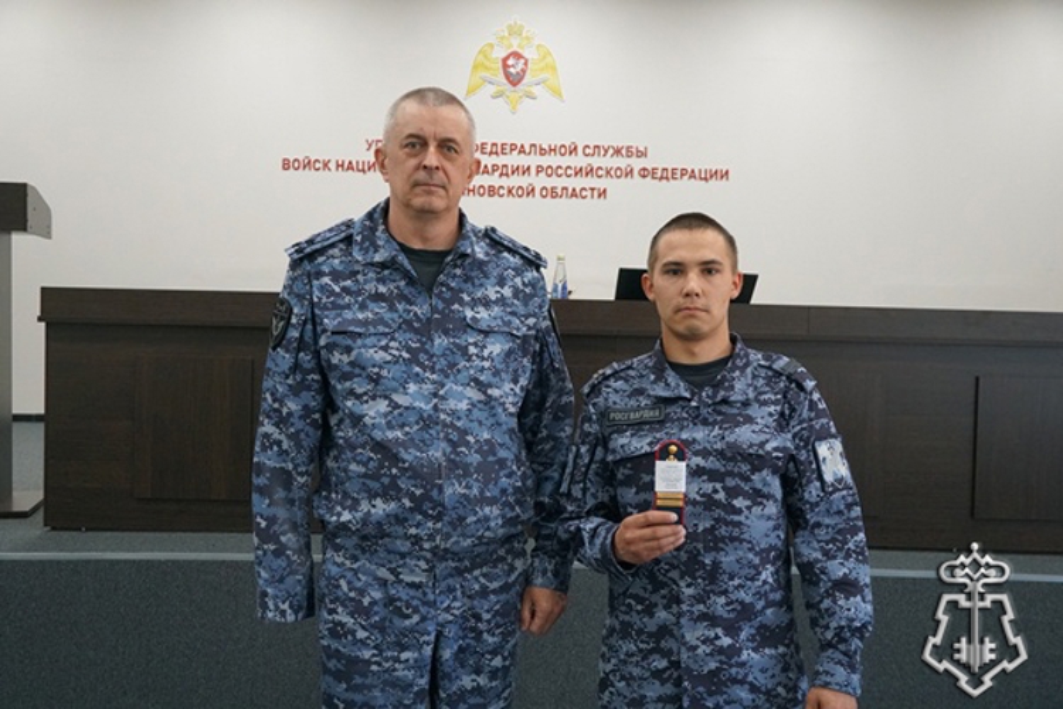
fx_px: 1196
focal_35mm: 40
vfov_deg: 33.0
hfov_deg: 47.9
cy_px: 354
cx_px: 532
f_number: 4
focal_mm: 27
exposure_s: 1/160
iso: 1600
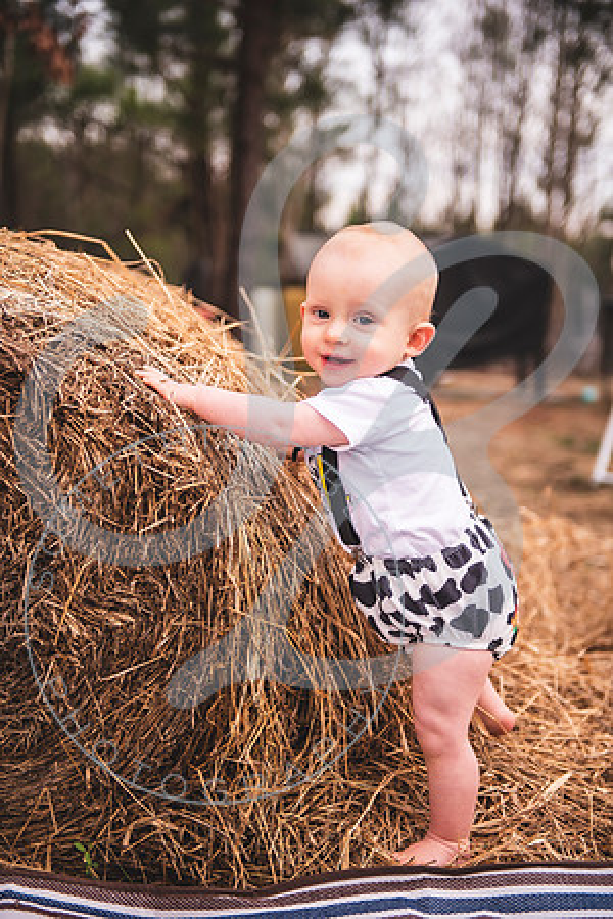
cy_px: 460
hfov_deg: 24.6
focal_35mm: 55
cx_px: 306
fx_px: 1405
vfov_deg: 36.2
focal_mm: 55
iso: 200
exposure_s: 1/320
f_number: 2.8
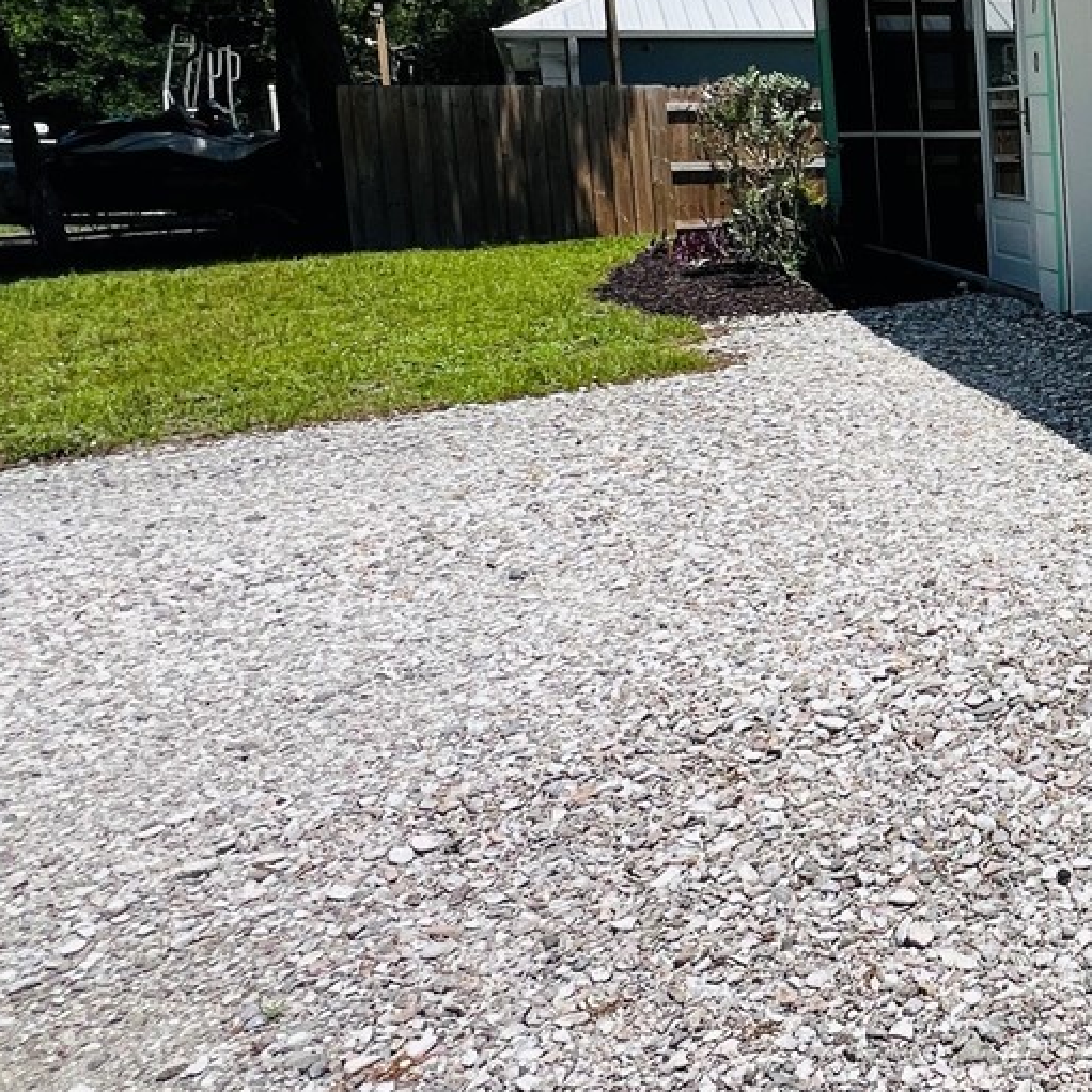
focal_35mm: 36
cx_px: 1280
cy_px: 276
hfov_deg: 36.6
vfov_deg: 44.5
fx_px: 1285
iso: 32
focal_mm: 1.57
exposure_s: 1/3040
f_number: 1.8
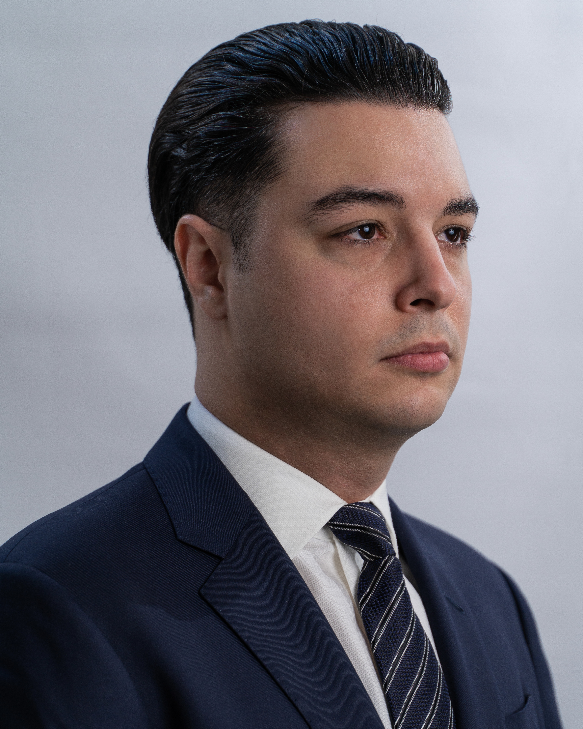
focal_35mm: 153
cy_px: 427
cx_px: 292
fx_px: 3300
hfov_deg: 10.1
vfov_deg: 12.6
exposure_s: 1/100
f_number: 4
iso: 200
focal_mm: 135
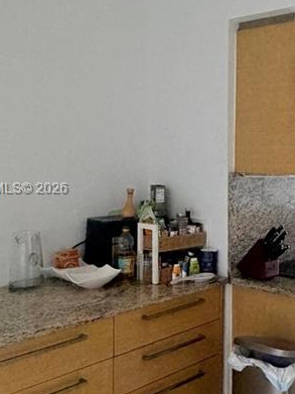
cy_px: 189
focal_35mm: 43
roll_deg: -1.6
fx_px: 489
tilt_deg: -1.7
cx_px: 334
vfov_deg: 43.9
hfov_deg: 29.8
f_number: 2.2
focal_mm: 2.22
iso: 500
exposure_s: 1/60
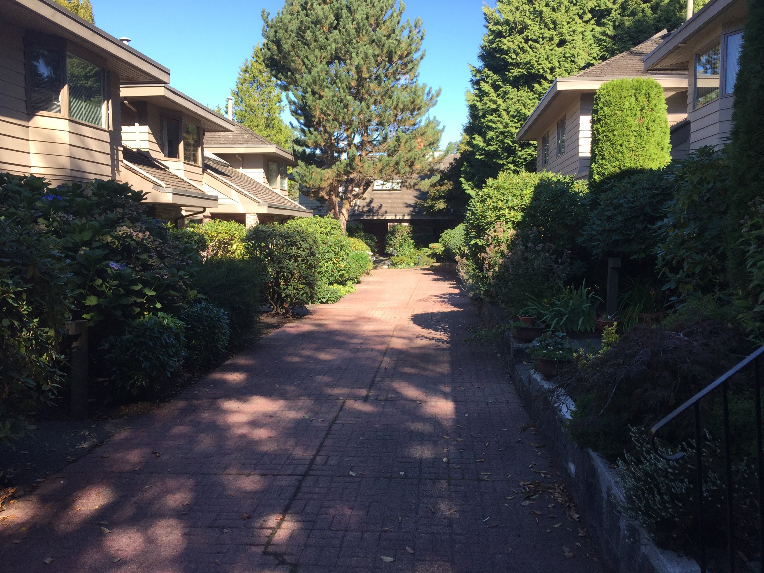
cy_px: 286
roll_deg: -3.0
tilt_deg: -3.5
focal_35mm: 29
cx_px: 382
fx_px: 640
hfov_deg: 61.7
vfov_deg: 48.2
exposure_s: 1/520
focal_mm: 4.15
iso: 32
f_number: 2.2
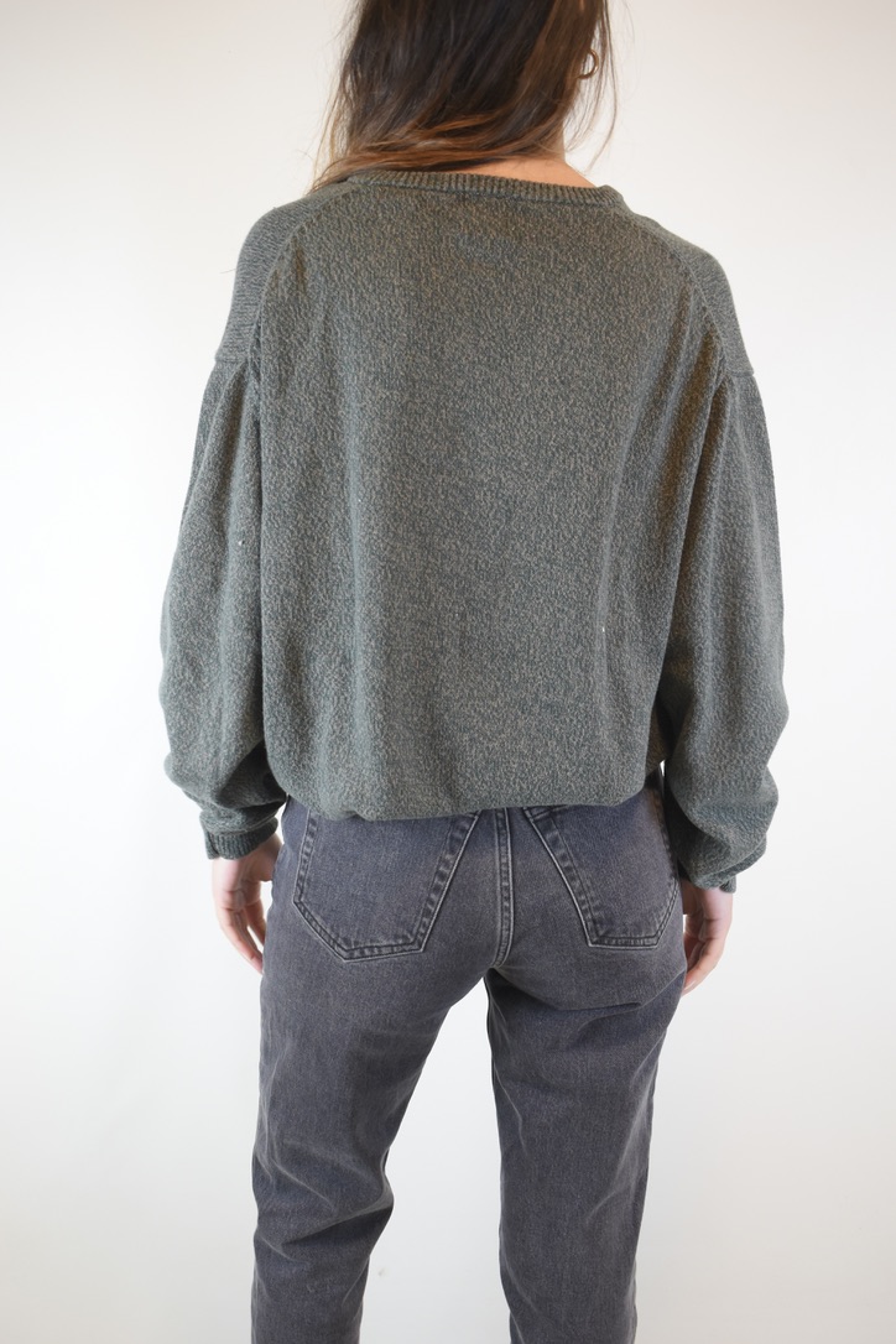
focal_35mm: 40
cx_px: 448
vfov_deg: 47.9
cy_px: 672
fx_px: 1512
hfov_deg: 33.0
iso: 500
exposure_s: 1/60
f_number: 4
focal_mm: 27
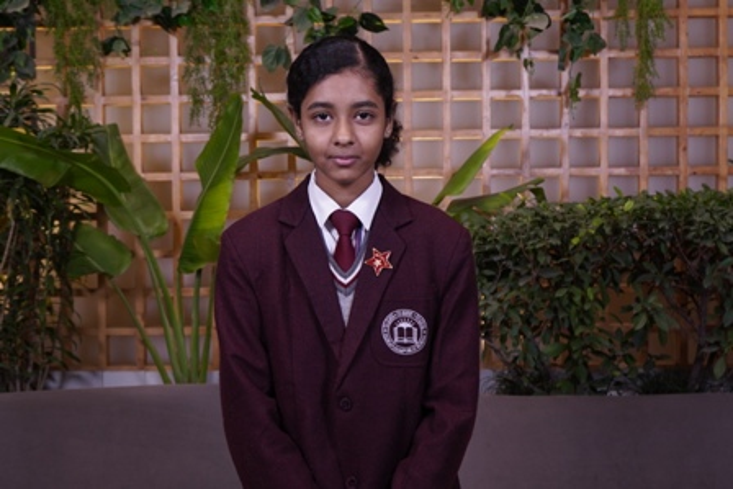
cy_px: 244
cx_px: 366
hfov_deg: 40.3
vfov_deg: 27.5
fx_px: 998
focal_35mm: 49
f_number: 5
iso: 500
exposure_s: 1/125
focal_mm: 33
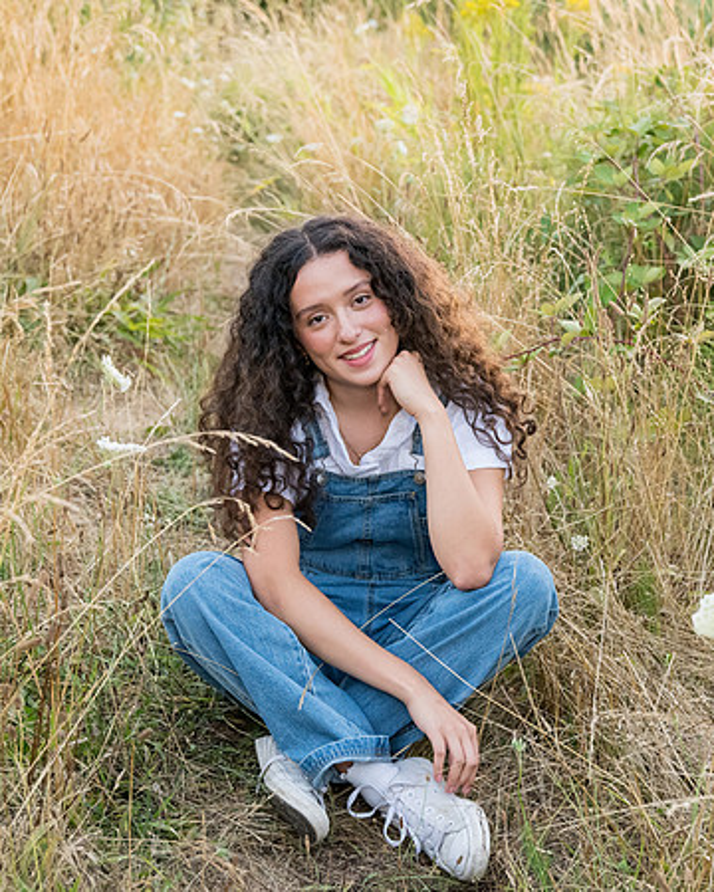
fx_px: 1806
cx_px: 442
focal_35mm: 68
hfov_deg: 22.3
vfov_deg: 27.8
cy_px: 446
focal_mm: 46
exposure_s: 1/400
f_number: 4
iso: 2500
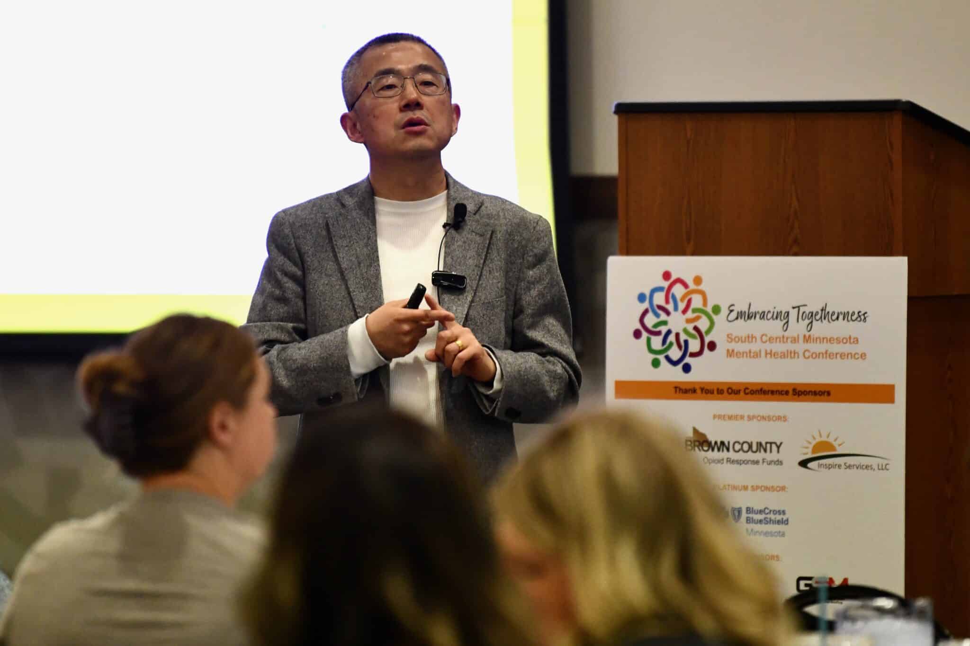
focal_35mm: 200
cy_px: 323
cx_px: 485
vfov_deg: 6.9
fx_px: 5388
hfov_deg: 10.3
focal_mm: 200
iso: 3200
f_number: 2.8
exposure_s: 1/250
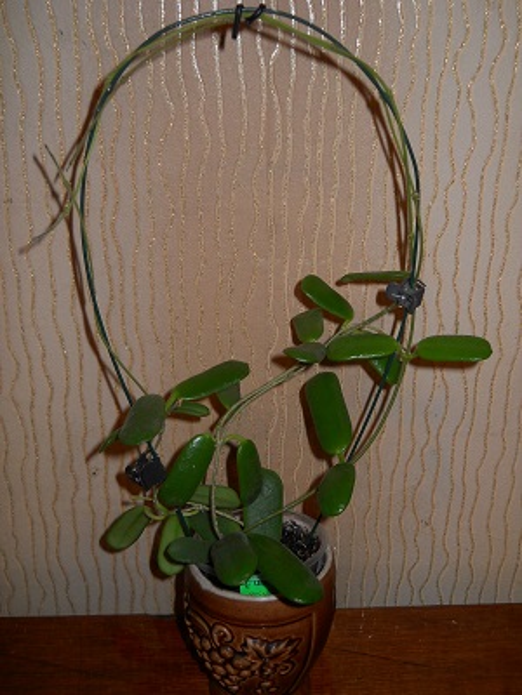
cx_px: 261
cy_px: 348
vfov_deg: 45.8
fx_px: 824
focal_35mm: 41
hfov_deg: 35.1
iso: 80
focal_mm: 6.72
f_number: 3.1
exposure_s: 1/30
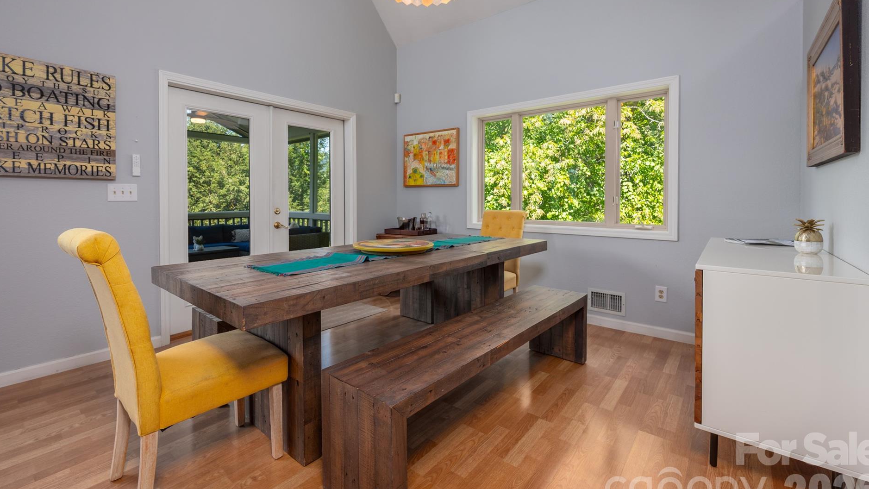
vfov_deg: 66.7
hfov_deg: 99.3
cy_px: 207
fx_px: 369
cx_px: 410
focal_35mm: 16
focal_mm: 14
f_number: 7.1
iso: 320
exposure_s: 1/160
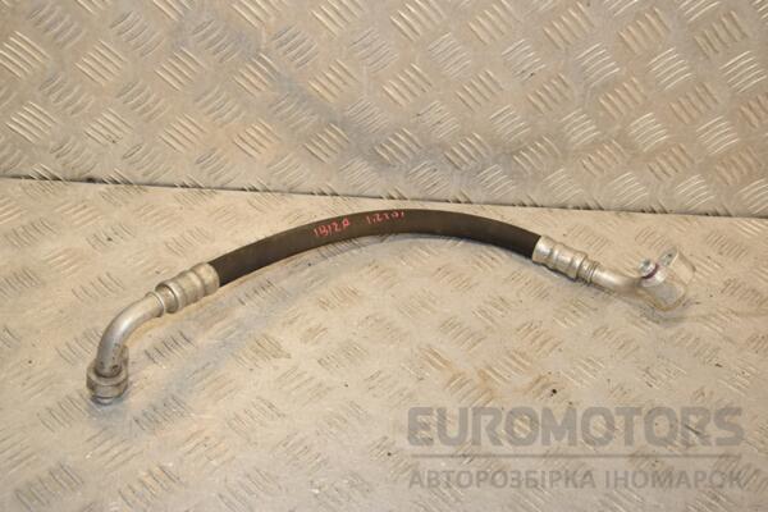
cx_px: 384
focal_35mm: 48
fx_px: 1024
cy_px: 256
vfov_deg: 28.1
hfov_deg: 41.1
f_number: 8
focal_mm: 32
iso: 800
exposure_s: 1/200
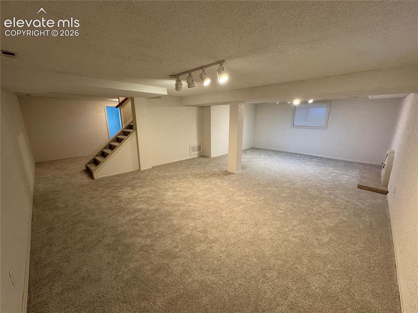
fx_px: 169
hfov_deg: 102.1
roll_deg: +0.3
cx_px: 209
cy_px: 156
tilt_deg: -13.9
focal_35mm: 14
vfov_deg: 85.6
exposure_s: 1/60
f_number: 2.2
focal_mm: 2.22
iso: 320
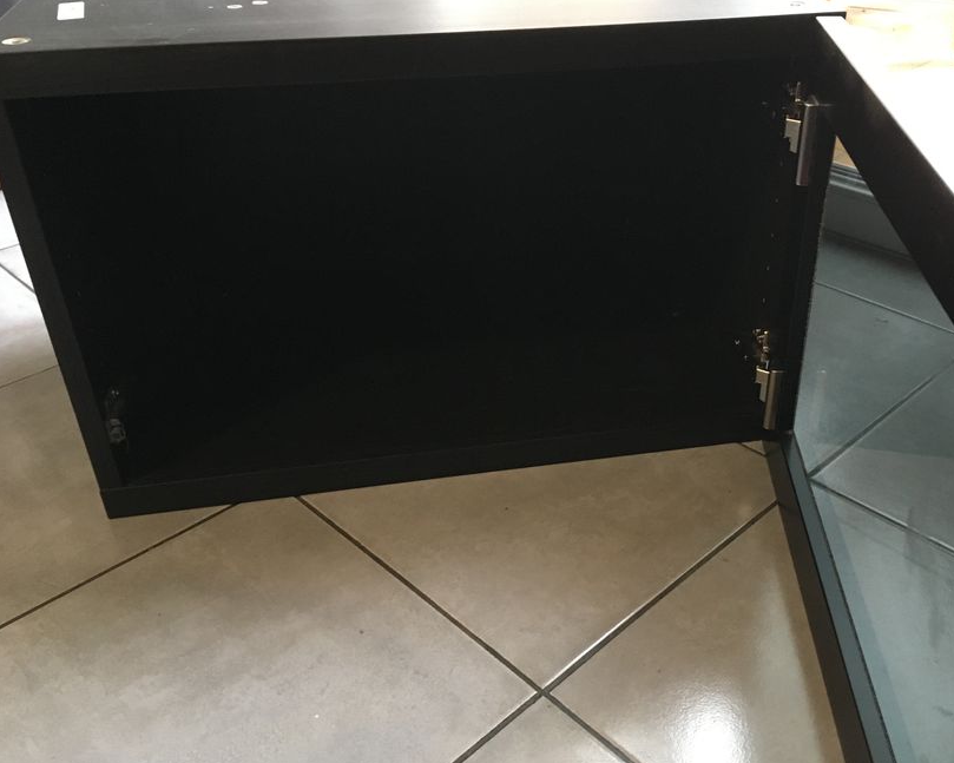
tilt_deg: -33.9
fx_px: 988
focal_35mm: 35
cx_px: 567
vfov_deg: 42.2
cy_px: 382
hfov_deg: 51.2
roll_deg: +0.1
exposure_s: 1/17
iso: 200
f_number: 2.2
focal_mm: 4.15
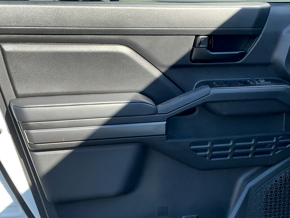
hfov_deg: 43.9
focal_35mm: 43
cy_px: 109
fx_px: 360
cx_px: 145
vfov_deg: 33.6
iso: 20
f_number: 1.8
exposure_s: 1/234
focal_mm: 3
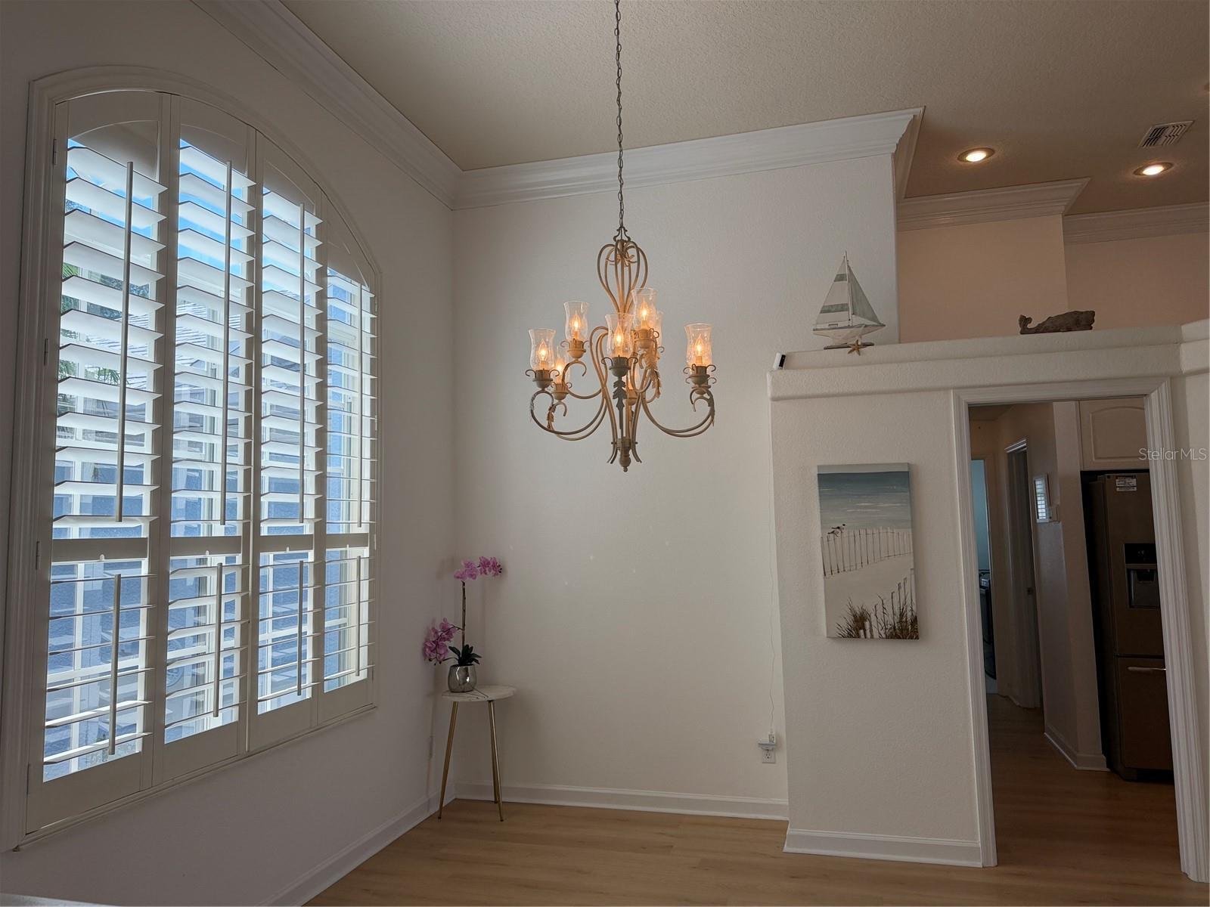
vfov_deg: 56.8
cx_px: 605
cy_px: 454
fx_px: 839
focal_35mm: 24
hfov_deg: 71.6
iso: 100
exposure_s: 1/695
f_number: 1.78
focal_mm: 6.76
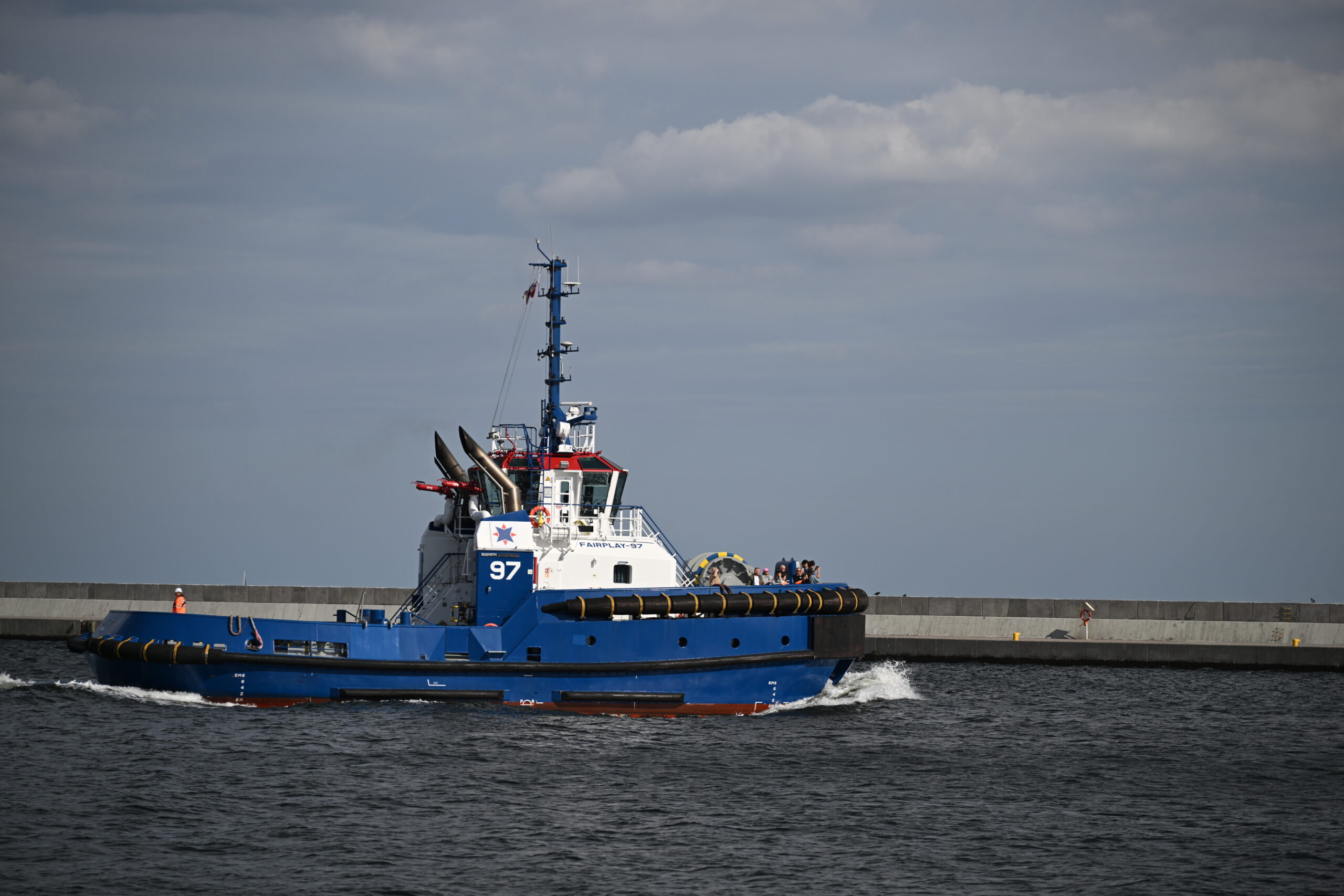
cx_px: 672
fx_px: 3920
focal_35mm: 105
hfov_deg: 19.5
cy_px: 448
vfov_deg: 13.0
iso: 100
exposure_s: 1/2500
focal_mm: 105
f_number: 4
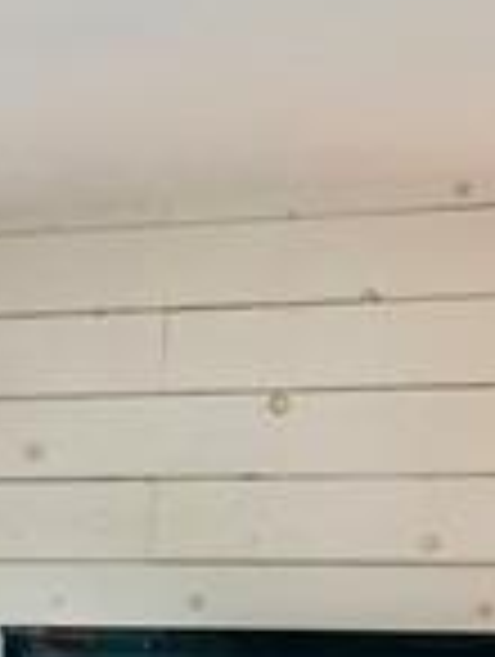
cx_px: -612
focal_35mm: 147
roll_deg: -0.6
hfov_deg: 9.3
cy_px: 900
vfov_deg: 12.9
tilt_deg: -6.7
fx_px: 2795
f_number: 1.8
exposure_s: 1/24
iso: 40
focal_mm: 3.99
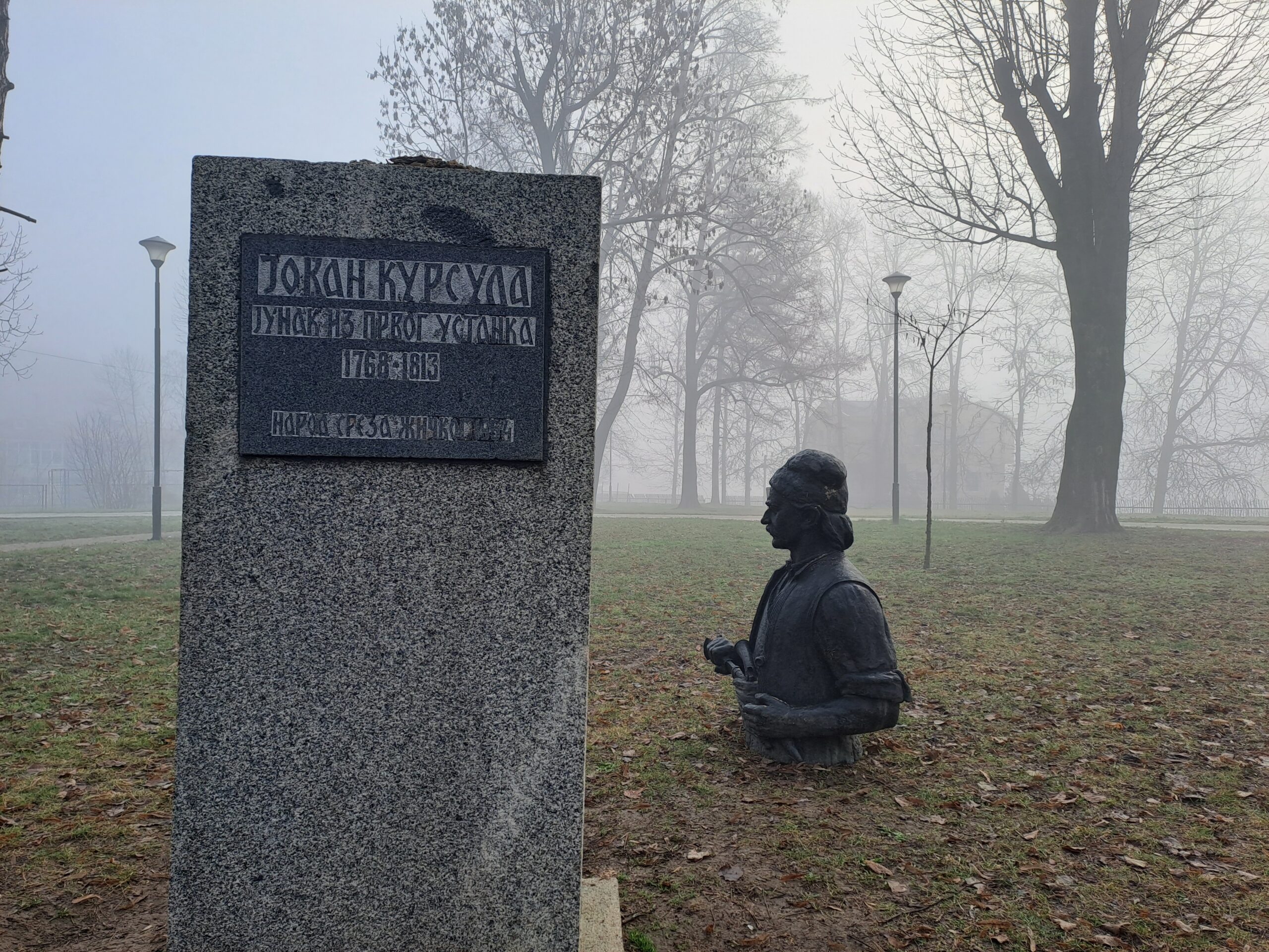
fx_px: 916
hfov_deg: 69.4
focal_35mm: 25
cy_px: 476
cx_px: 634
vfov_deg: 54.9
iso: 32
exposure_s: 1/289
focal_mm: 4.65
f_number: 1.8
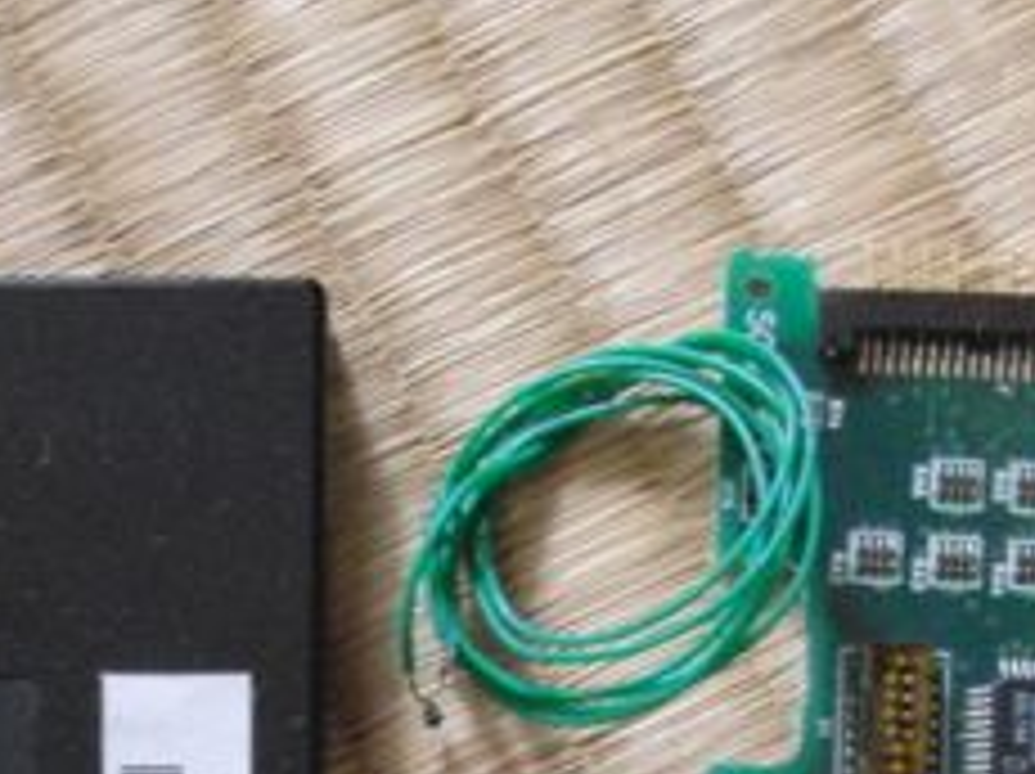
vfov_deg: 13.8
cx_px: 518
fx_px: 3076
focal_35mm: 103
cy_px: 1004
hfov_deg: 19.1
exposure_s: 1/20
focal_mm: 6.42
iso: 800
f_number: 3.6
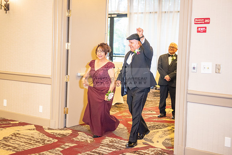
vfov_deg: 23.8
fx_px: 367
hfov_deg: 35.0
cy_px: 66
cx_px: 100
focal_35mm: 57
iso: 1600
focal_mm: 48
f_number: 2.8
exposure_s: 1/80
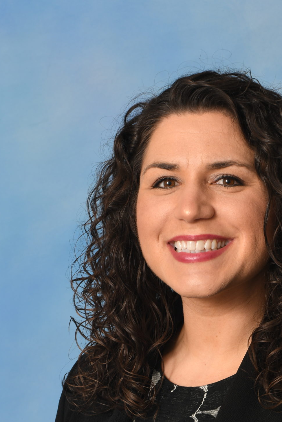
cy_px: 288
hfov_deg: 4.5
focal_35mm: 305
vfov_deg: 6.8
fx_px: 3582
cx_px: 192
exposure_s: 1/200
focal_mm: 116
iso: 125
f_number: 14
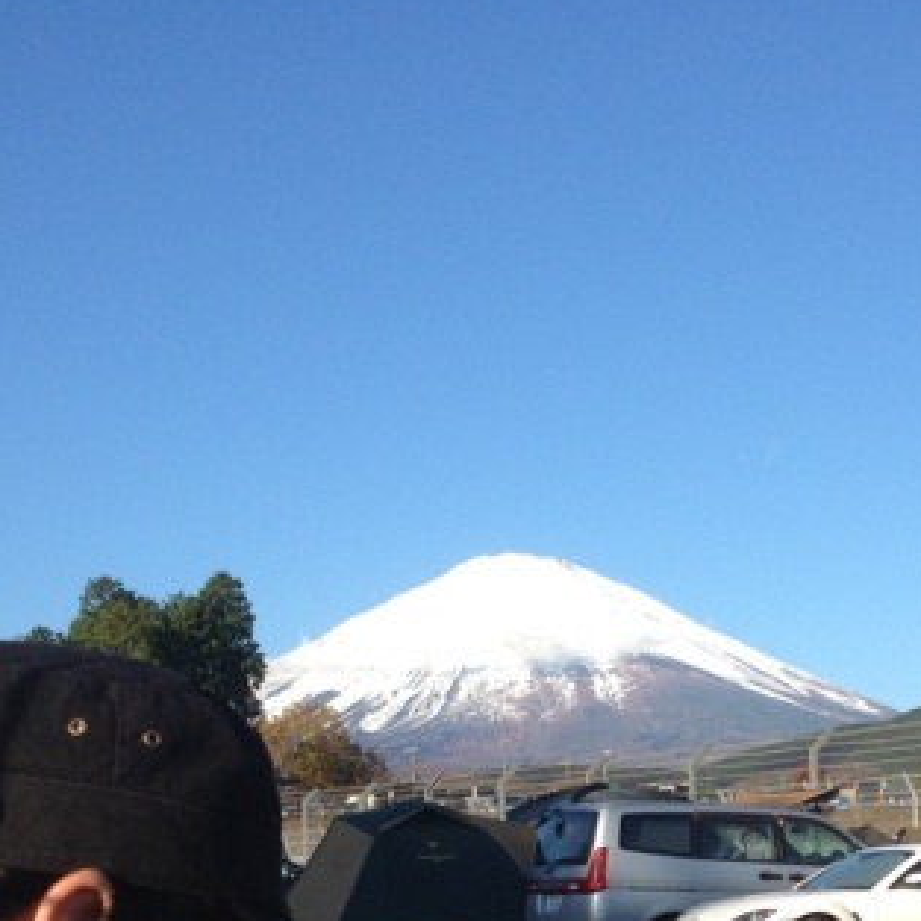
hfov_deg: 21.8
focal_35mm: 79
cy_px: 847
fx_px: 2378
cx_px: 609
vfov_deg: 21.4
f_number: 2.4
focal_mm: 4.28
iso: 64
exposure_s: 1/1022
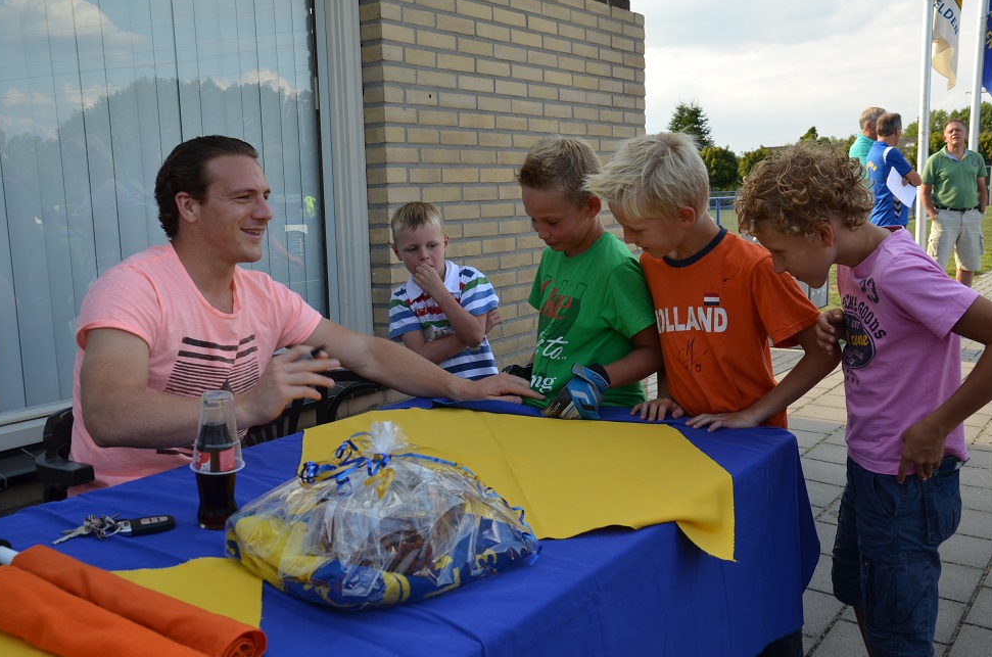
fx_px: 935
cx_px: 502
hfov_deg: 55.9
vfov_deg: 38.7
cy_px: 333
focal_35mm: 34
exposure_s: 1/200
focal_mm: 22
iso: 250
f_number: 7.1
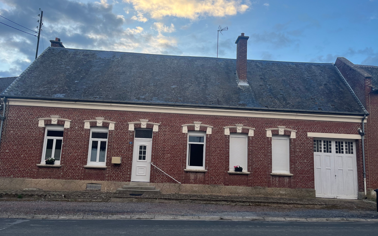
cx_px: 188
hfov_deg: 66.5
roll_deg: -1.4
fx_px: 288
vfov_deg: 44.5
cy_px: 112
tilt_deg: +9.8
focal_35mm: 28
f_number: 1.6
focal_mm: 5.1
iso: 50
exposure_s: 1/688
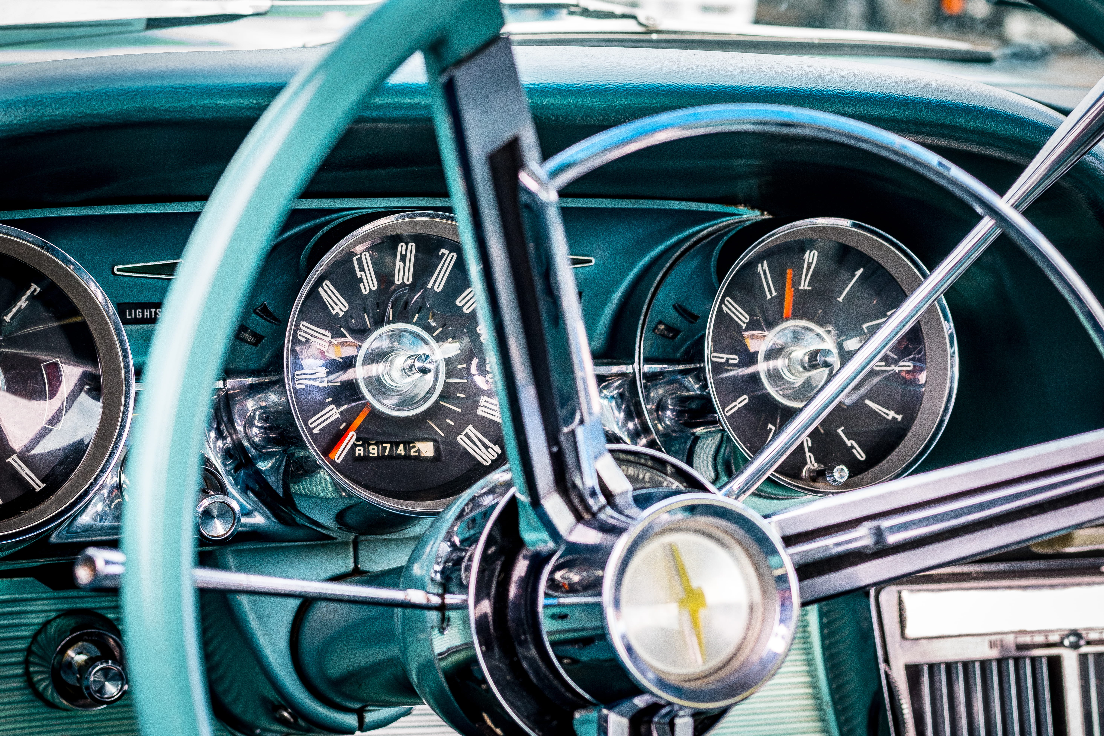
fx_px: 2300
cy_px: 368
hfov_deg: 27.0
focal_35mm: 75
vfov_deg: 18.2
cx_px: 552
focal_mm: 50
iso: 250
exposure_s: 1/125
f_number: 5.6
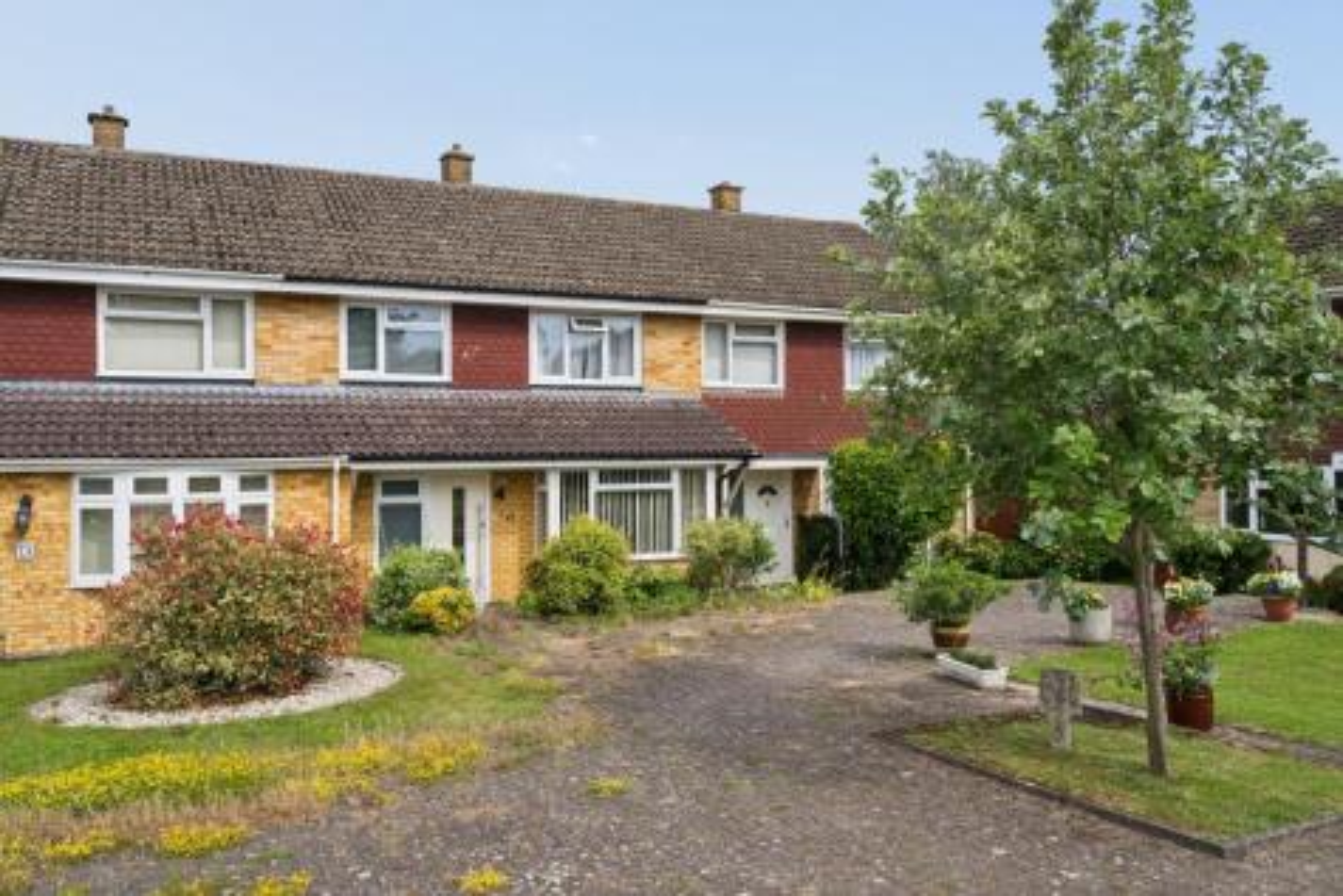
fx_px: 1082
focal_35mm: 29
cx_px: 672
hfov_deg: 63.6
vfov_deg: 45.0
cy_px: 448
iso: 320
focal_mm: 29
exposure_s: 1/640
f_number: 6.3
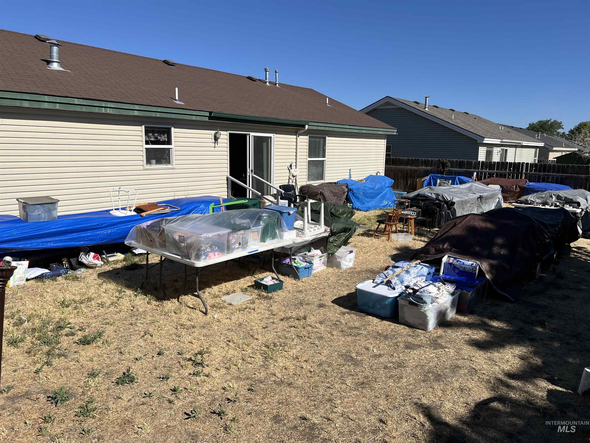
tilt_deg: -10.7
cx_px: 295
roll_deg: -0.8
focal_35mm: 26
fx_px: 443
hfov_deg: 67.3
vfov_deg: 53.1
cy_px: 222
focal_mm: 5.7
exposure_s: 1/6993
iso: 50
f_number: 1.5
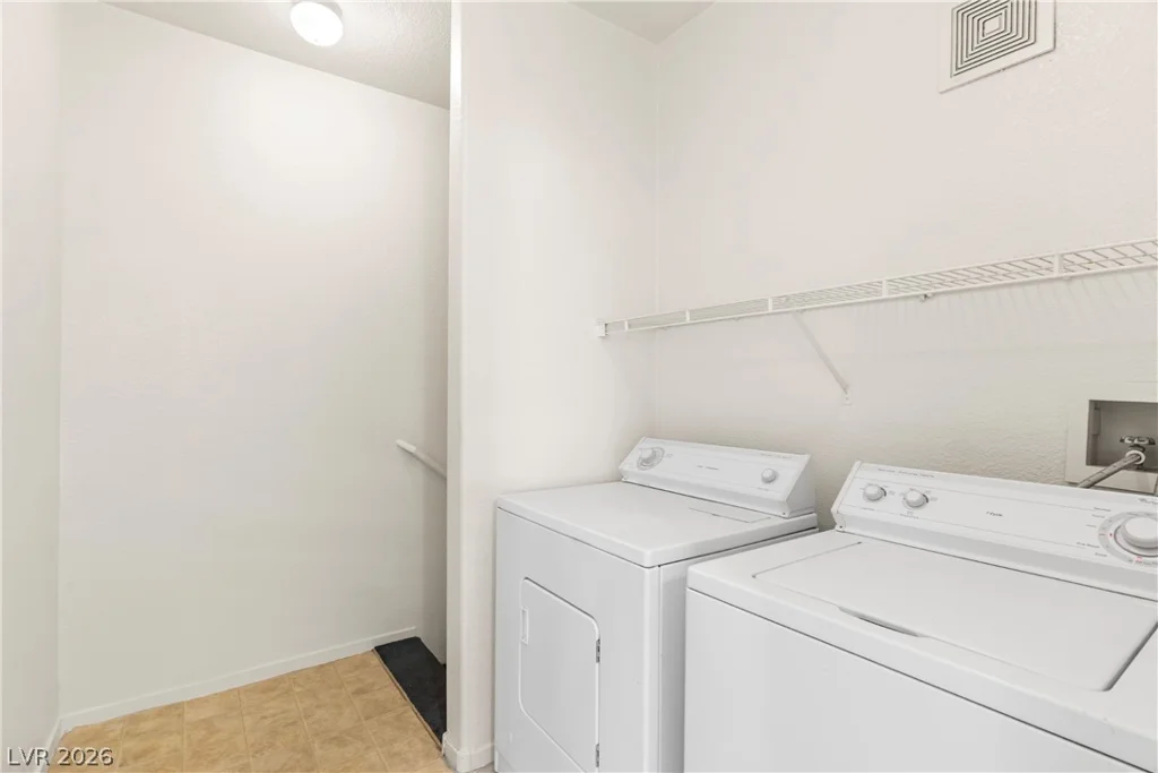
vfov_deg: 70.5
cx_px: 579
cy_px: 386
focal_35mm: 17
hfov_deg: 93.3
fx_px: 547
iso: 400
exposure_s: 3.2
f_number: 8
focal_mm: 17
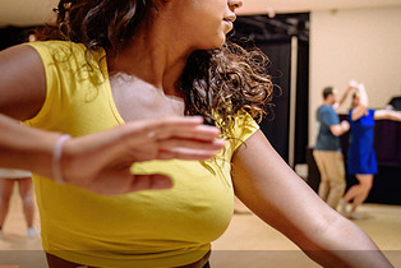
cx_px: 248
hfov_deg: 33.2
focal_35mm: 60
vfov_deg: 22.7
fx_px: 669
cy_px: 118
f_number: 2.8
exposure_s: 1/125
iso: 1600
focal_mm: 32.5
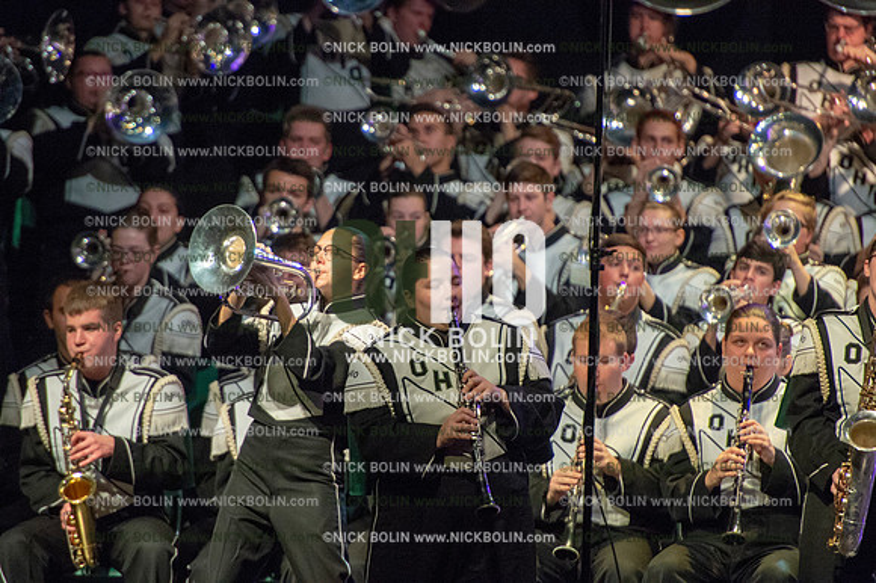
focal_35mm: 400
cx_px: 438
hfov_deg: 5.2
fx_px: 9727
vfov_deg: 3.4
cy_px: 292
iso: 8000
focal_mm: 400
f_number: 5.6
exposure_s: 1/320
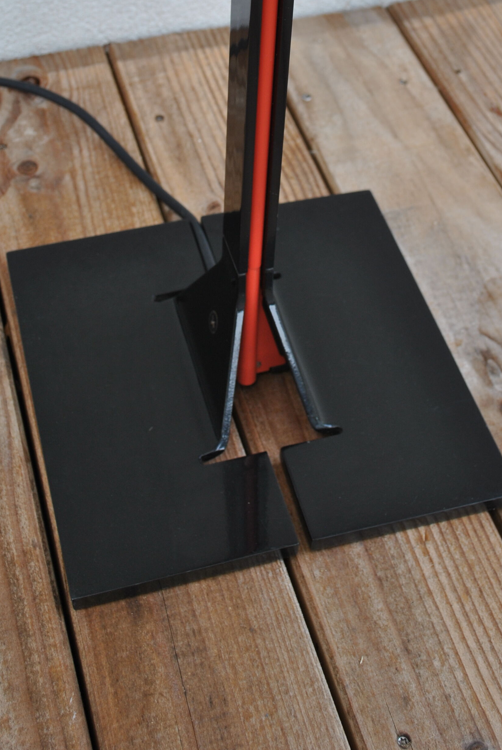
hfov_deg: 23.8
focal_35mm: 57
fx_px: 1189
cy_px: 171
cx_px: 278
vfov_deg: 34.1
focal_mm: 24
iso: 125
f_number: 5.6
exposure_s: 1/125
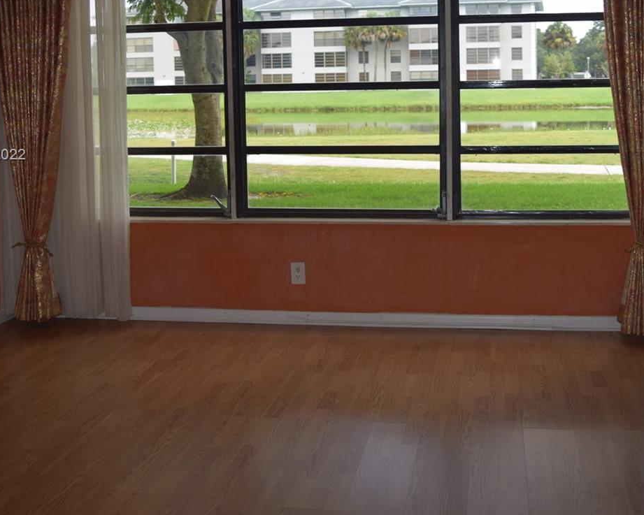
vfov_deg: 33.7
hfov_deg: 41.9
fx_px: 839
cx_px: 362
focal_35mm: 44
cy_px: 156
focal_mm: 18
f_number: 3.5
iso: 100
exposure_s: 1/160
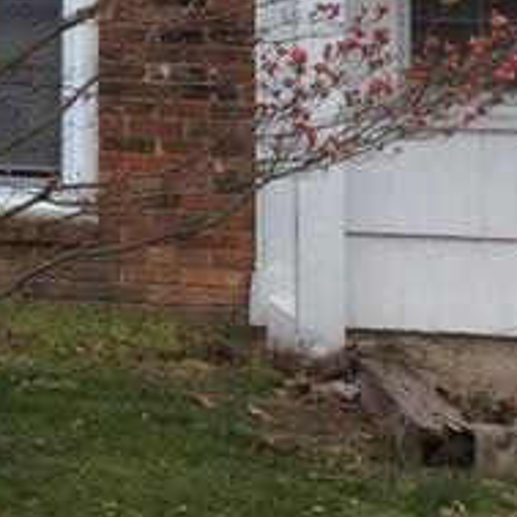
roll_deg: +0.4
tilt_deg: +6.5
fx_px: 2585
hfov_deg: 10.0
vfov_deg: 11.1
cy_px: -183
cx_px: -733
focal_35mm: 153
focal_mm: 3.3
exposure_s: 1/1003
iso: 32
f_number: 2.4
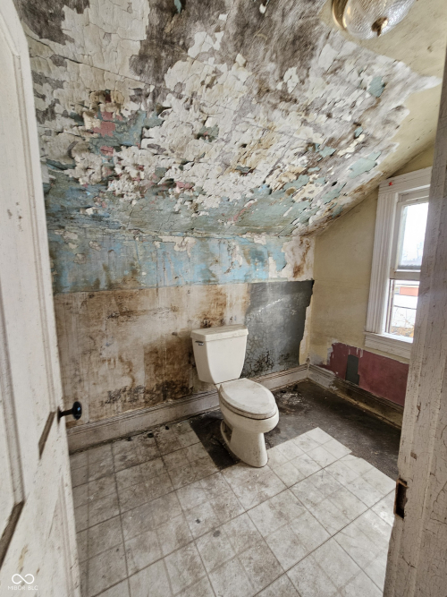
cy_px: 298
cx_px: 224
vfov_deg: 106.2
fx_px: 224
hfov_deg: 89.9
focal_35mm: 13
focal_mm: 2.2
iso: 80
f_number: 2.2
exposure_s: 1/60
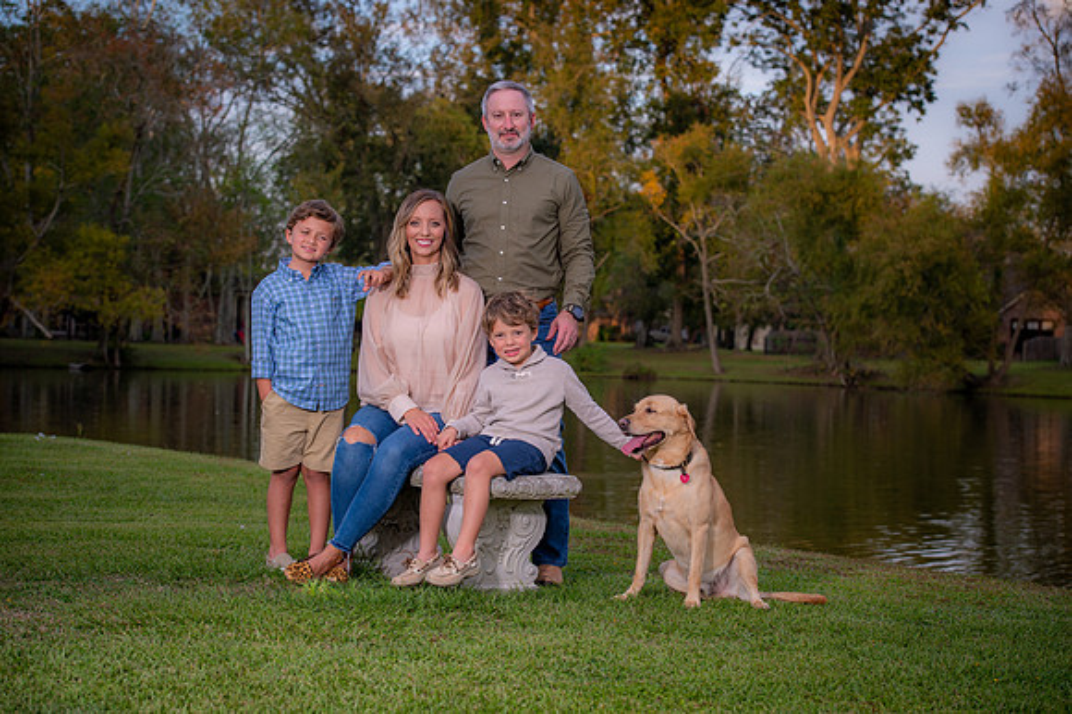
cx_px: 536
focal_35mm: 70
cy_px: 357
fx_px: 2083
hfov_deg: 28.9
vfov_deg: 19.4
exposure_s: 1/125
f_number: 5.6
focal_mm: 70
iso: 100
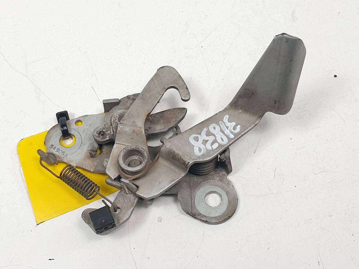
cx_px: 180
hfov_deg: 67.3
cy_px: 134
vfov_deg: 53.1
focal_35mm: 26
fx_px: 270
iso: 50
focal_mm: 4.3
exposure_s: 1/281
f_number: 2.4
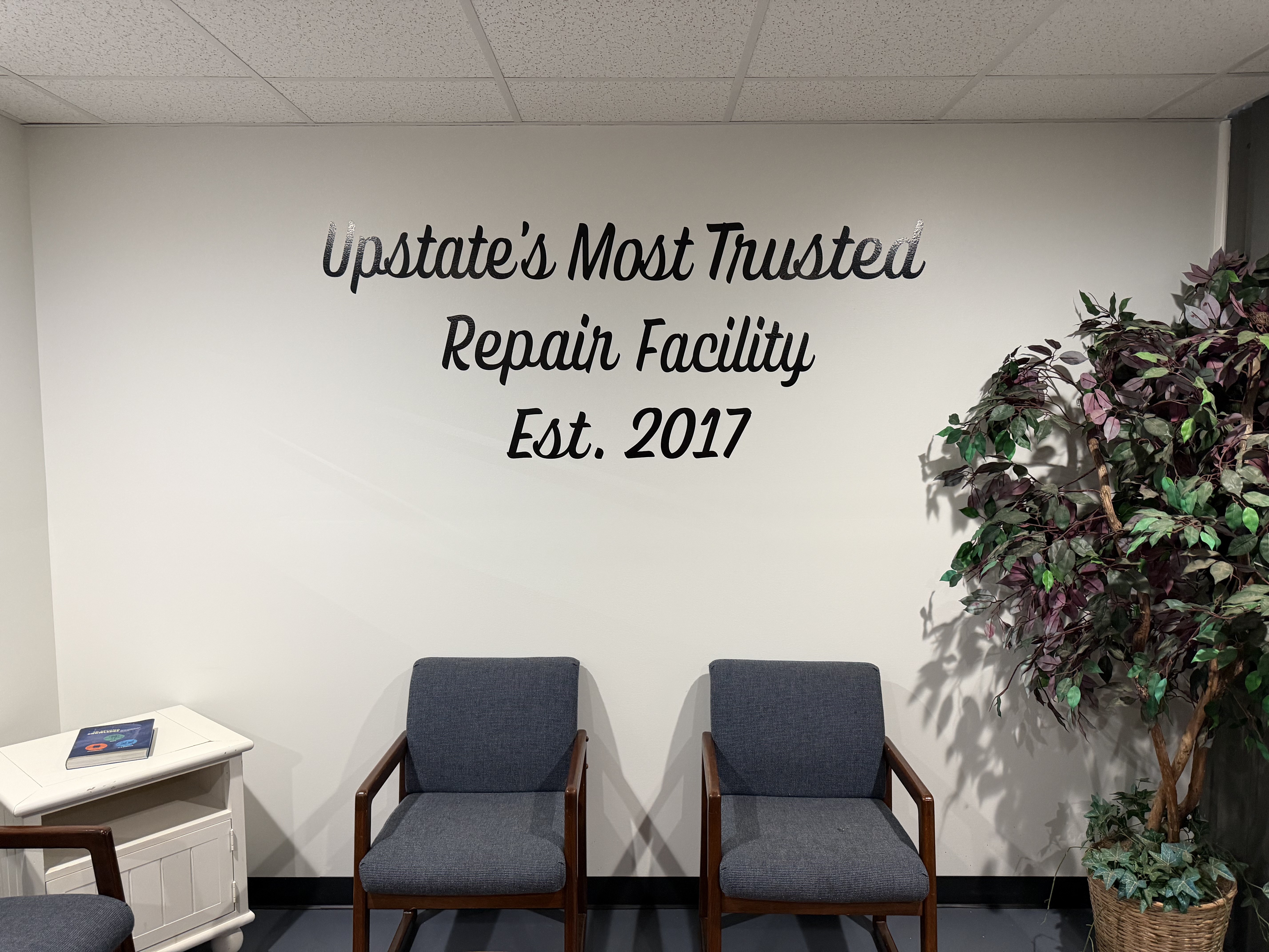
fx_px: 880
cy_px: 476
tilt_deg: -4.5
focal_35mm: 24
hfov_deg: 71.6
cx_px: 634
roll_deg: +0.0
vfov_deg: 56.8
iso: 320
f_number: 1.78
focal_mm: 6.76
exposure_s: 1/59
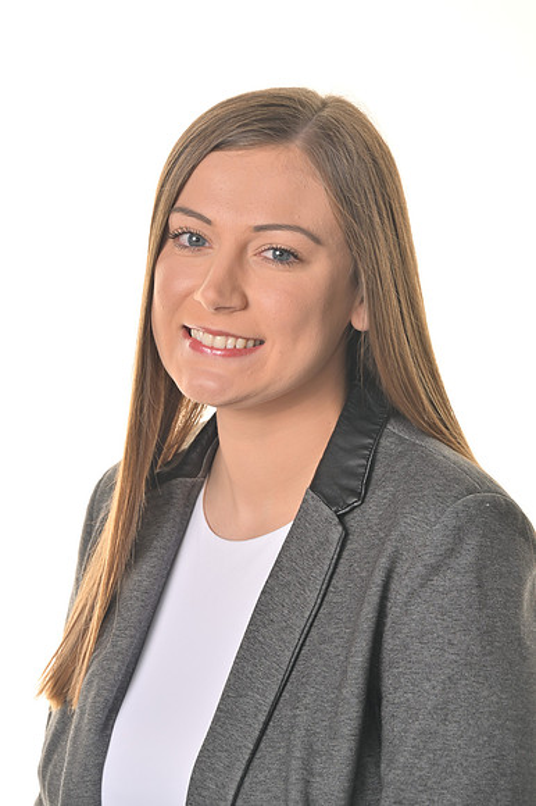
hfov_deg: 8.1
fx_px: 3801
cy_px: 403
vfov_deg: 12.1
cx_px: 268
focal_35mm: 170
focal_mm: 170
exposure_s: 1/160
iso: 200
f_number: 9
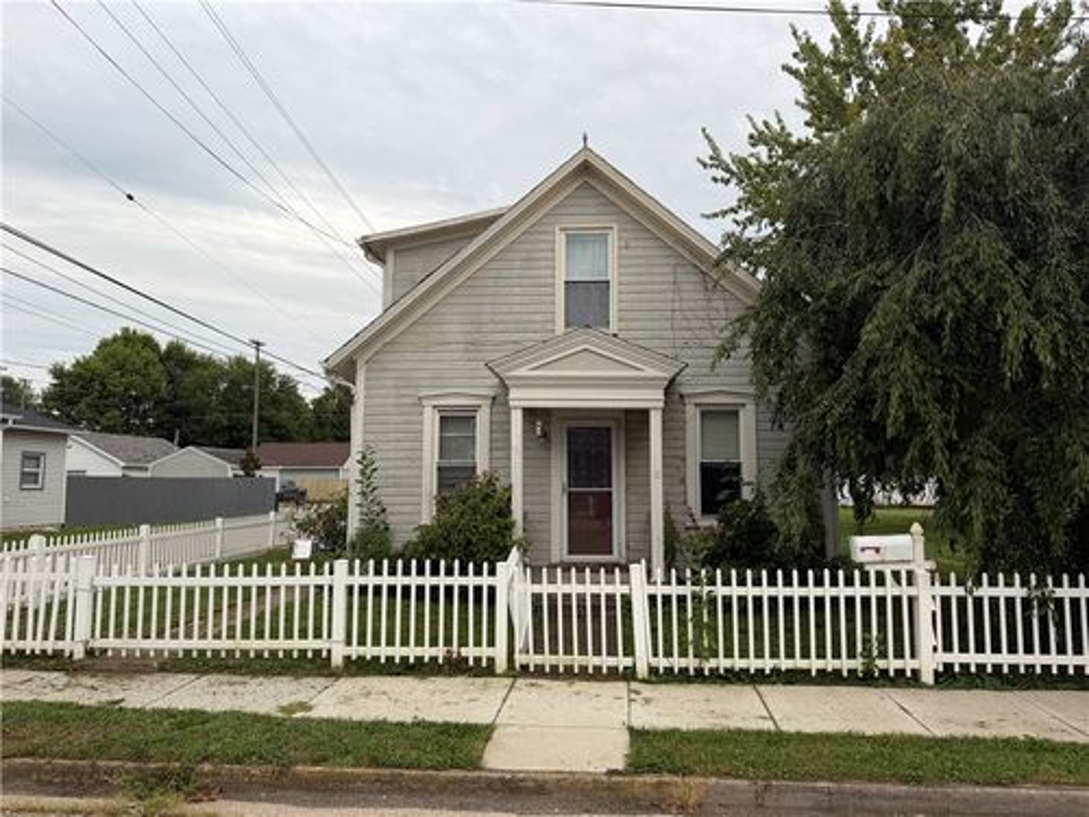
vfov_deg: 56.8
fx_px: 755
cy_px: 408
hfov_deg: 71.6
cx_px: 544
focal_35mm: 24
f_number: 1.78
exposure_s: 1/617
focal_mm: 6.76
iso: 80
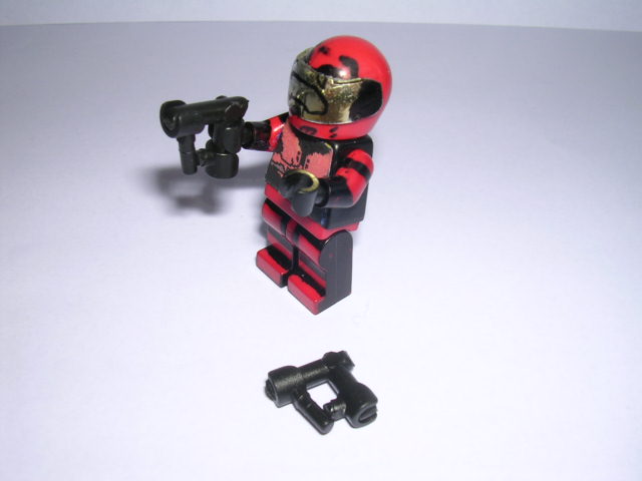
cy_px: 240
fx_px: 705
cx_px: 321
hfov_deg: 49.0
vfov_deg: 37.7
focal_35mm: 38
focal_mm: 5.8
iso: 100
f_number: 5.6
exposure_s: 1/60.1
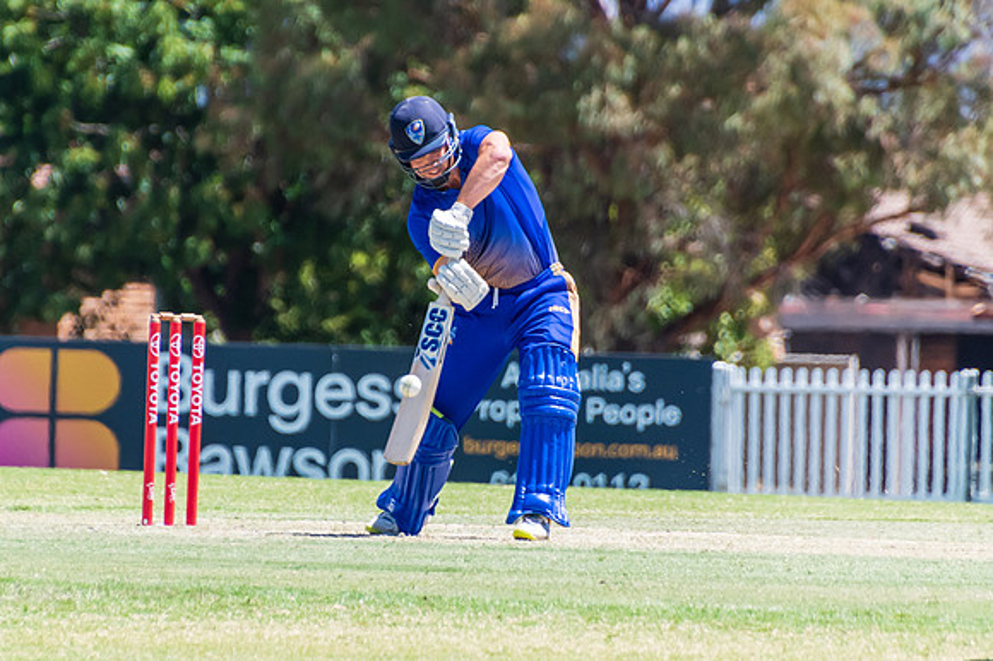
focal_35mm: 936
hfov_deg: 2.2
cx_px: 442
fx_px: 25803
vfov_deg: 1.5
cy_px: 272
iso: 400
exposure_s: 1/1250
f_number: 6.3
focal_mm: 400
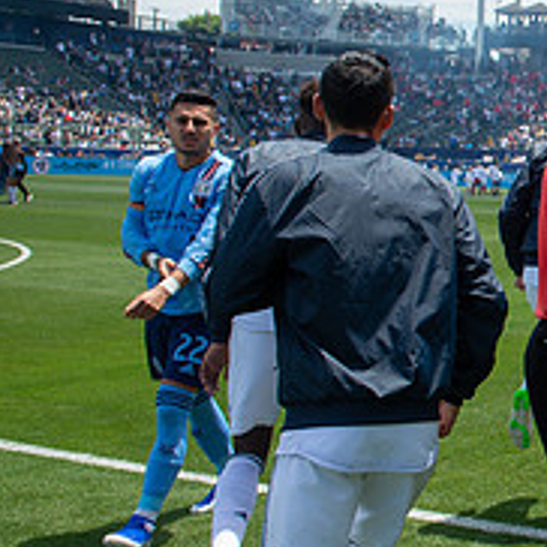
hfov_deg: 22.1
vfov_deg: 26.4
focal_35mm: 65
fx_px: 1162
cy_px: 200
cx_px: 808
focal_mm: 24
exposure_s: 1/640
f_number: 5.6
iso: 200
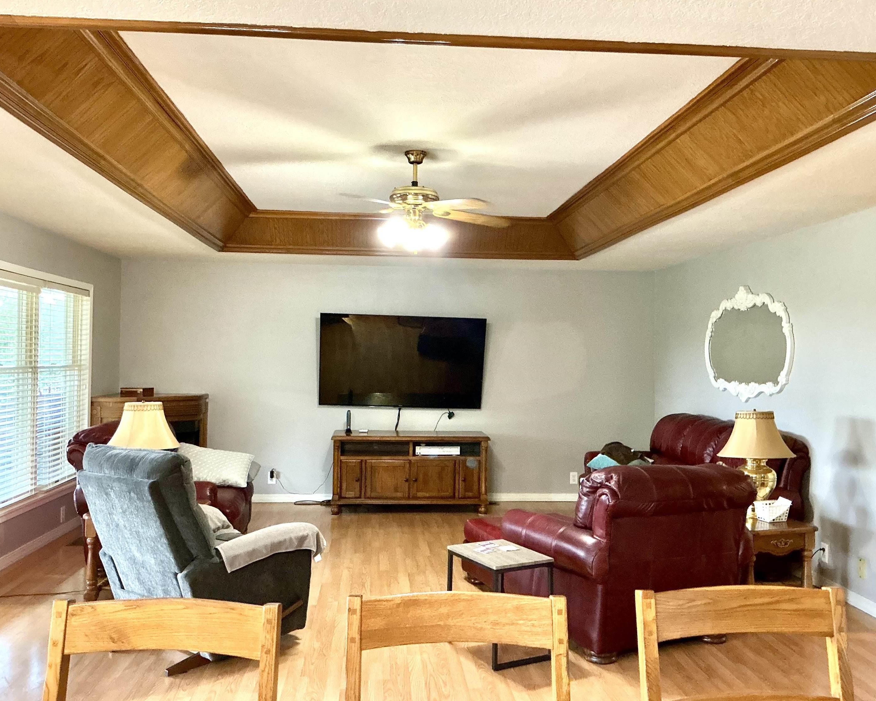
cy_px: 347
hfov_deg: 57.2
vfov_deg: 47.1
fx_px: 804
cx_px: 438
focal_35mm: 31
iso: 200
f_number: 1.8
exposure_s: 1/50
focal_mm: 3
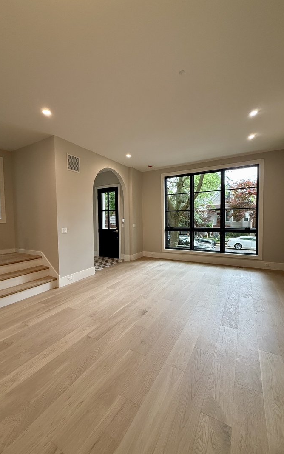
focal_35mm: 15
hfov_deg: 74.8
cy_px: 228
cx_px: 140
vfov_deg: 101.4
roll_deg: +0.5
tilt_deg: -2.0
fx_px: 186
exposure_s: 1/120
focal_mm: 2.22
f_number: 2.2
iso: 200
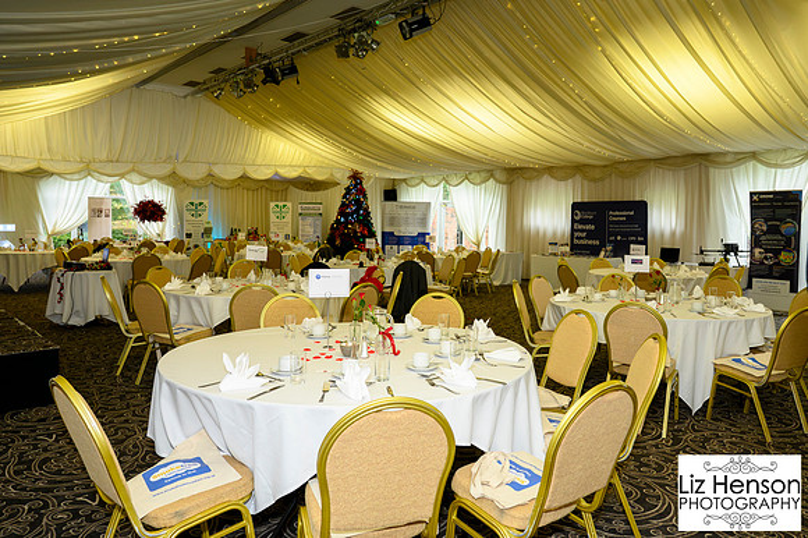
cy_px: 239
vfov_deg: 48.3
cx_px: 428
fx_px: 599
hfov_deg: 67.9
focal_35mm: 27
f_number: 4
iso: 2200
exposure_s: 1/160
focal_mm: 24
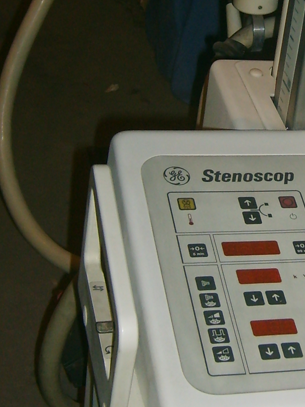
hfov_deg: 15.4
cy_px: 121
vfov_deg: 20.5
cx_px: 282
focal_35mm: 95
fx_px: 1116
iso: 100
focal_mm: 5.8
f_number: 2.8
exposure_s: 1/30
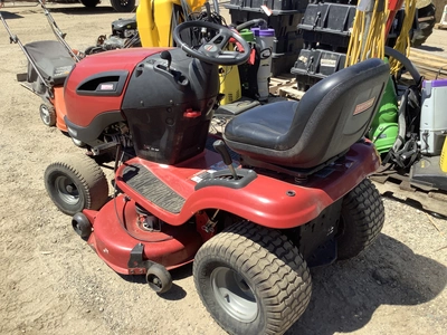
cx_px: 224
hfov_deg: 58.4
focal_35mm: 31
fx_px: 400
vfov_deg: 45.4
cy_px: 168
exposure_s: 1/806
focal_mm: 3.3
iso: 25
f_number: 2.4
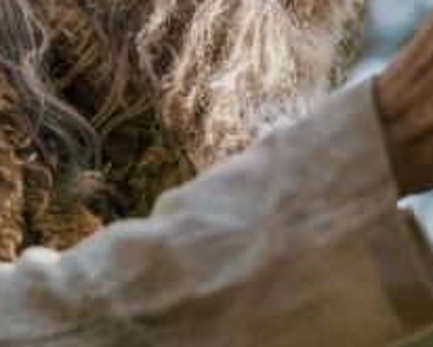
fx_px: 5372
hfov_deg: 4.6
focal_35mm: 419
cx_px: 498
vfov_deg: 3.7
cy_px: 136
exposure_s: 1/800
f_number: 4
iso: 400
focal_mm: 115
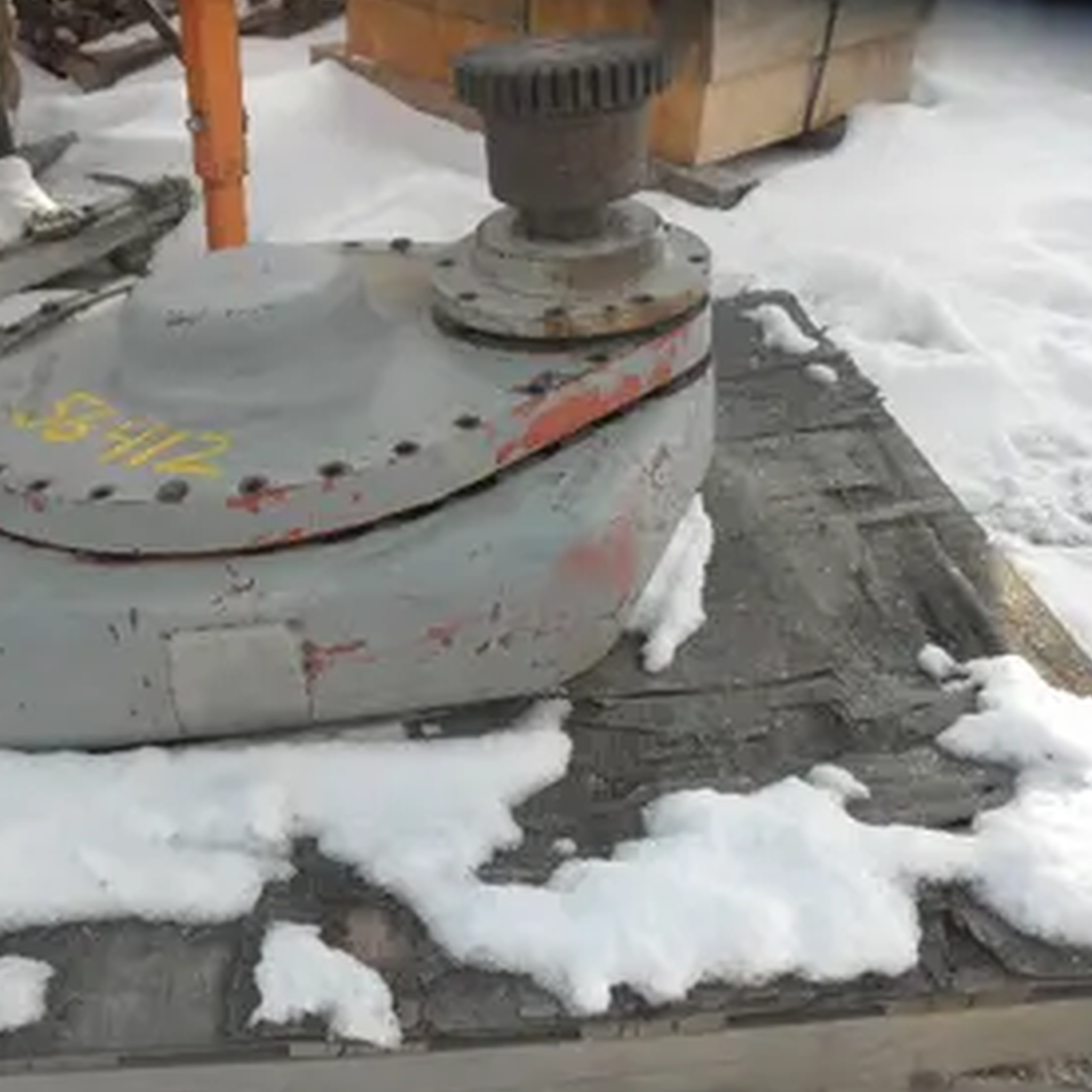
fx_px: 1285
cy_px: 568
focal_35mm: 36
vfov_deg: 46.0
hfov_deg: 45.0
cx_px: 322
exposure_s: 1/200
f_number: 3
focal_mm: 5
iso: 64
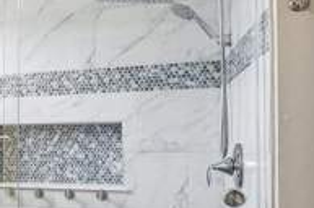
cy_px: 141
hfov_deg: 25.7
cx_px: -158
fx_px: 505
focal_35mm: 58
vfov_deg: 23.2
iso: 100
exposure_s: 1/6
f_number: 9
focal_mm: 14
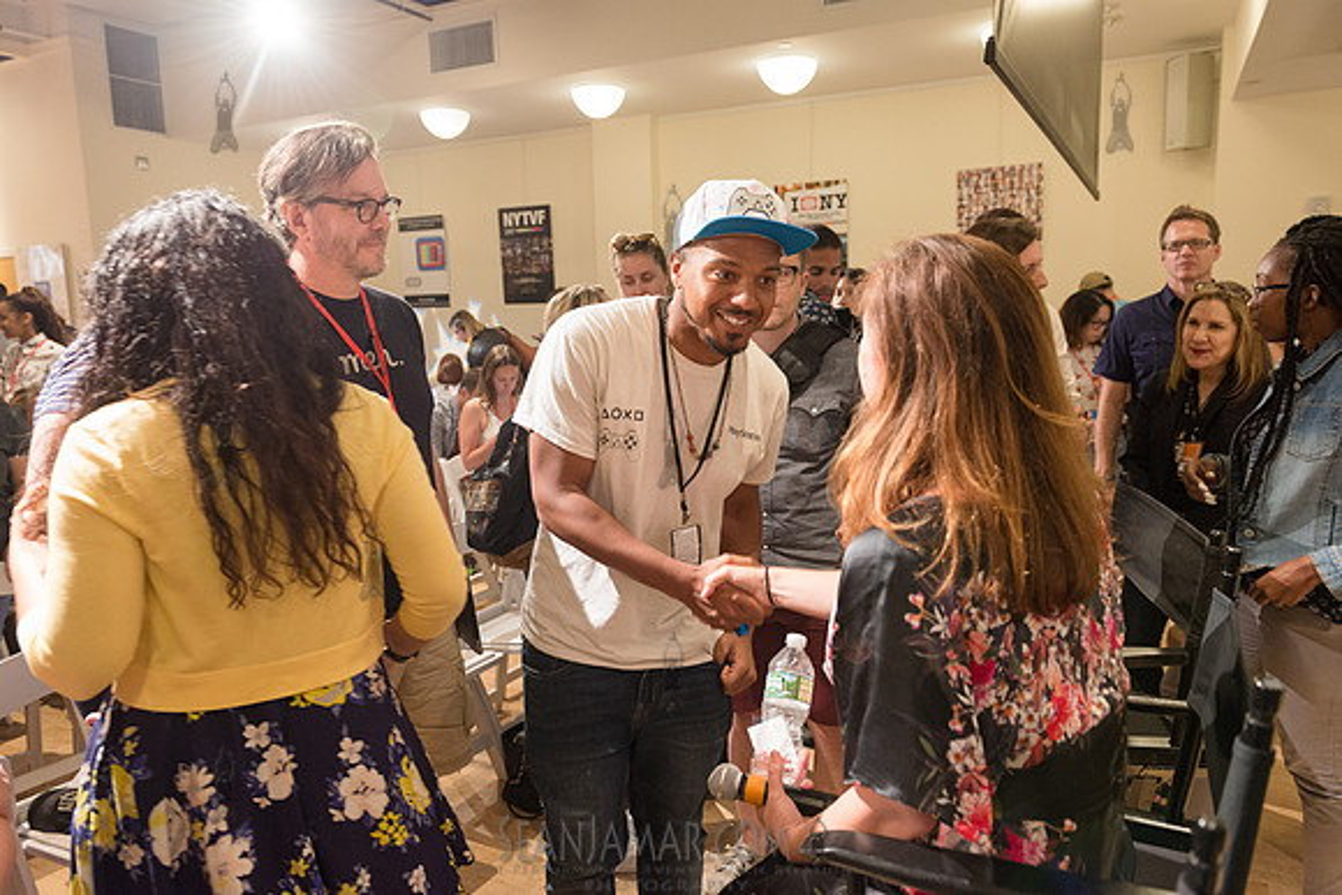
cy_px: 448
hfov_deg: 69.4
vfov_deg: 49.6
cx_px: 671
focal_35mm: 26
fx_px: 969
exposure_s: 1/100
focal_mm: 26
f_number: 4
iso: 2500
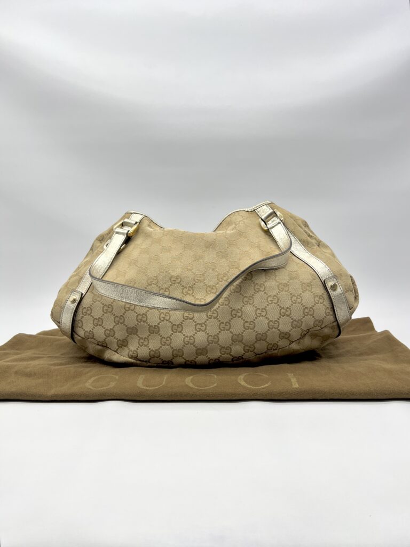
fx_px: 411
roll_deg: -1.1
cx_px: 205
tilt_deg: -6.7
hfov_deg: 53.1
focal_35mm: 26
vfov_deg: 67.3
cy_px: 274
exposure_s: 1/120
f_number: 1.5
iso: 32
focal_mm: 5.7
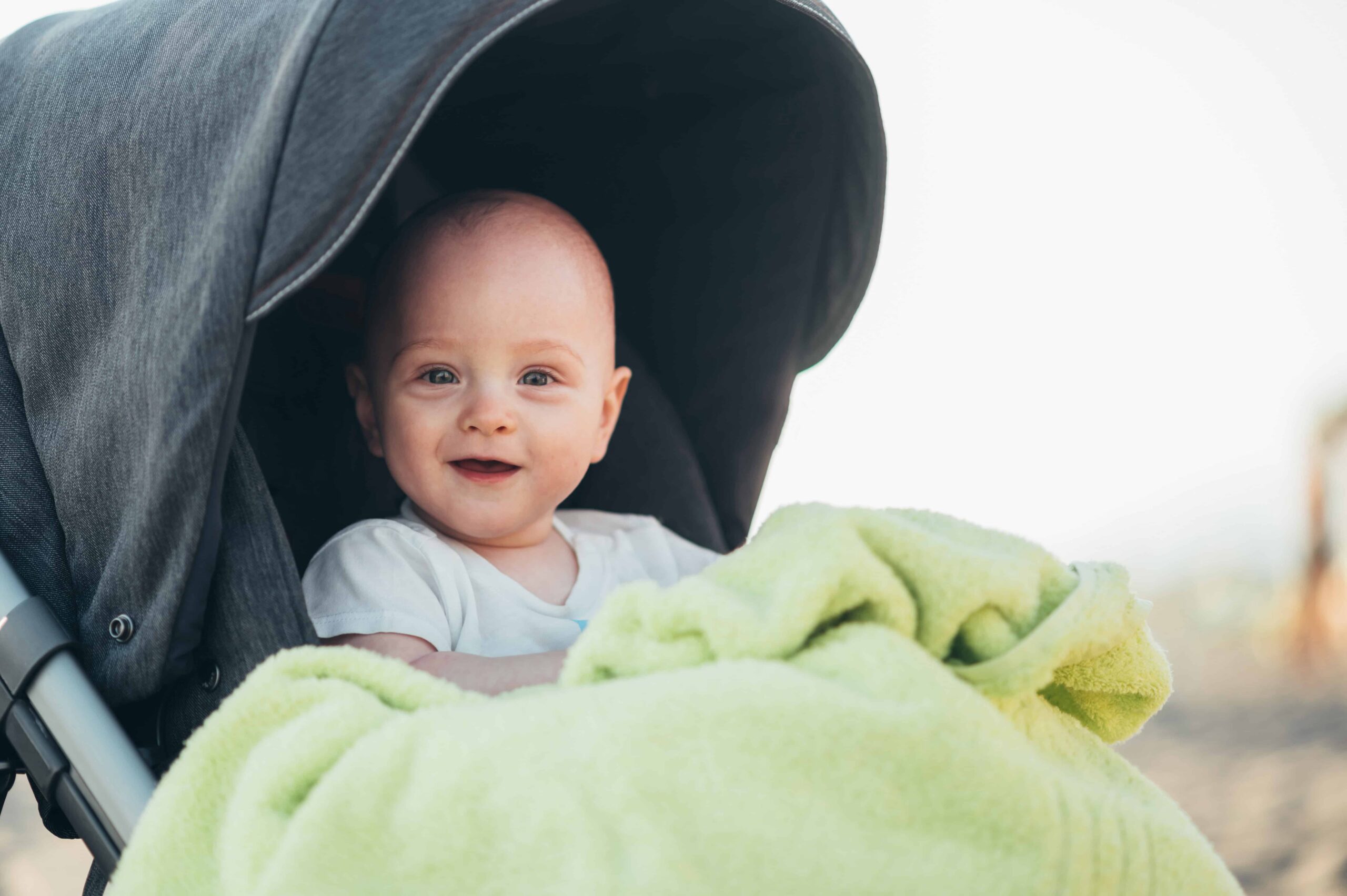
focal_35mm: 85
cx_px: 674
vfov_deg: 16.0
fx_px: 3178
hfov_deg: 23.9
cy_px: 448
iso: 50
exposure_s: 1/640
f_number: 1.8
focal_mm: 85
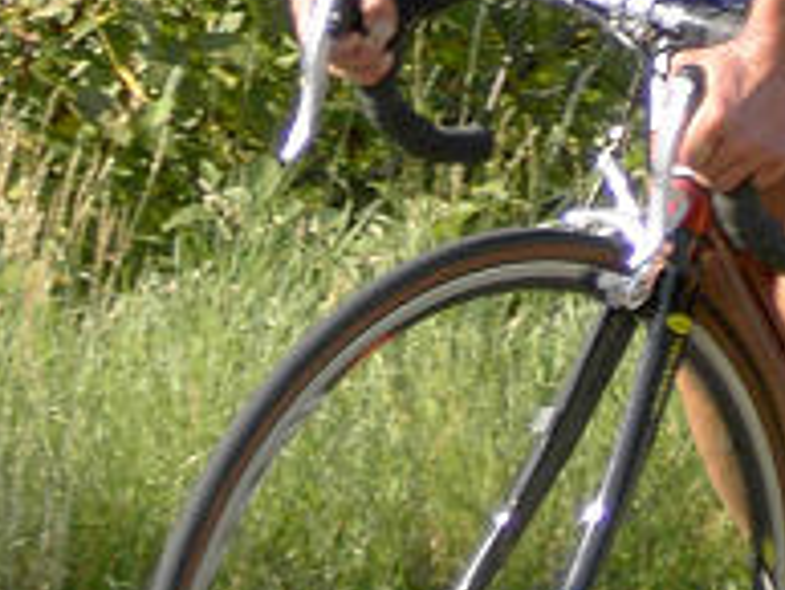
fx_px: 9871
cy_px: -16
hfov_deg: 4.6
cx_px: 533
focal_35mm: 435
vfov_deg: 3.4
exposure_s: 1/320
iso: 100
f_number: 4.7
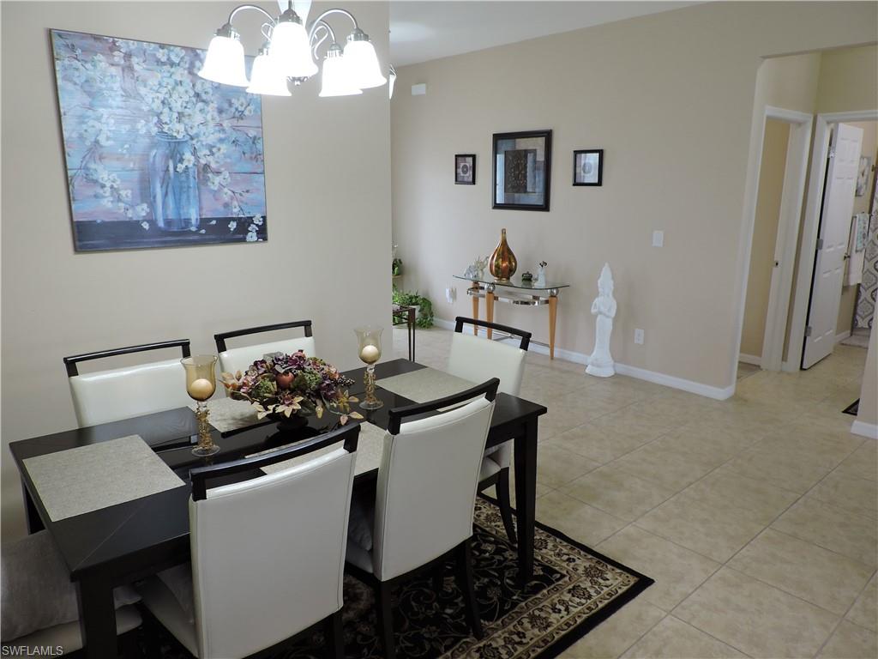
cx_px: 439
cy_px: 330
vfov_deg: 56.8
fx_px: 609
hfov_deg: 71.6
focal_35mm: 24
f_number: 3
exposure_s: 1/30
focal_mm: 4.3
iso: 200
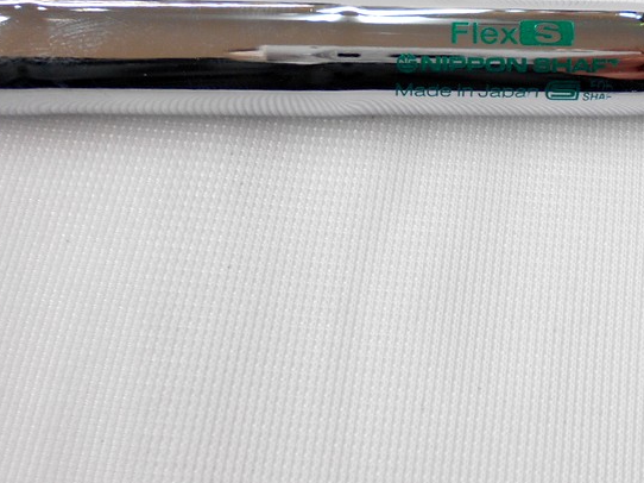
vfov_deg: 29.1
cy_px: 52
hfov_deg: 38.1
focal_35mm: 48
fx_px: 893
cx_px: 519
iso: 125
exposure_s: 1/30
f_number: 3.2
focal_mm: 4.6
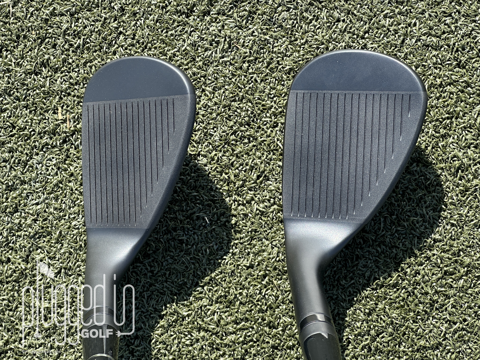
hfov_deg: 25.3
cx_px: 240
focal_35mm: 77
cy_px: 180
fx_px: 1068
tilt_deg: -87.6
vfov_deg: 19.1
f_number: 2.8
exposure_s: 1/223
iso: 32
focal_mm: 9
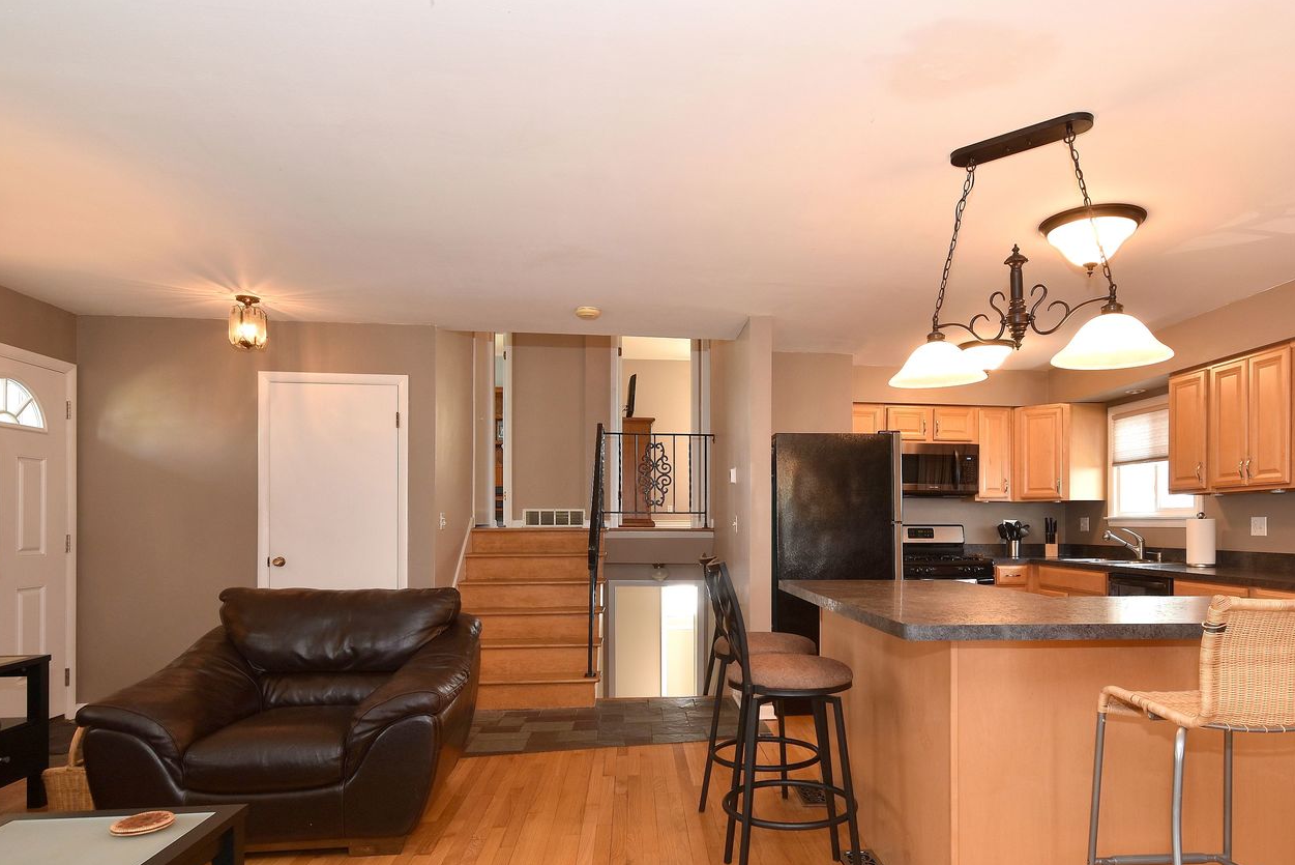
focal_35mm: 22
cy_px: 523
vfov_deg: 56.1
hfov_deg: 77.4
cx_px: 728
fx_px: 803
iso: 200
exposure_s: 1/6
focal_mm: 11.5
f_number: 8
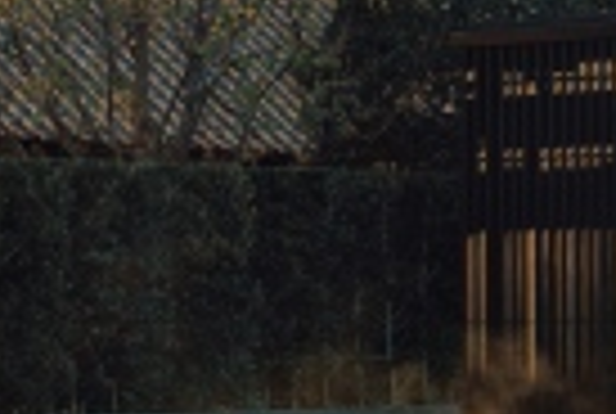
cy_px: 315
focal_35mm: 200
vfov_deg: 6.9
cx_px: 625
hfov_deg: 10.2
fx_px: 3430
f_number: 2.8
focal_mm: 55
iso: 400
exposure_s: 1/4000
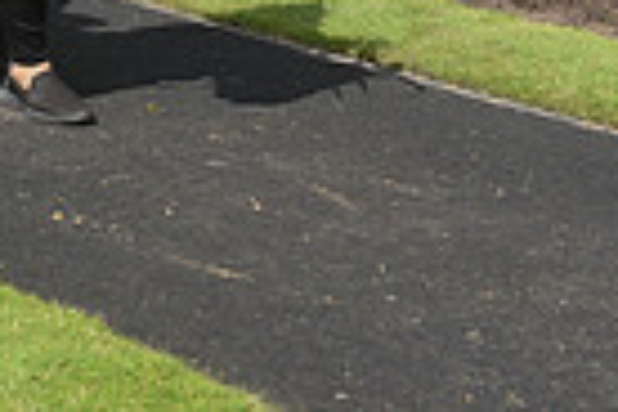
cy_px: -450
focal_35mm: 177
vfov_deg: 7.4
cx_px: -381
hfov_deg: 11.1
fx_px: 3038
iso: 250
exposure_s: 1/400
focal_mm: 42
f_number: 8
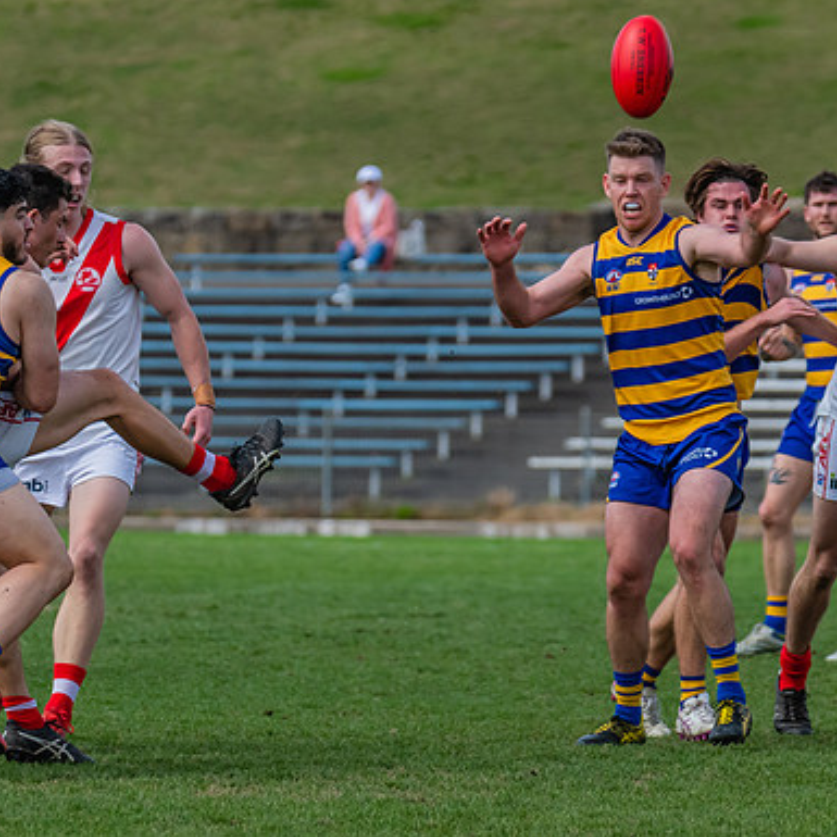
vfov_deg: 3.7
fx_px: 13104
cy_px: 442
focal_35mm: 479
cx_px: 14
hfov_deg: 3.7
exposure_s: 1/1600
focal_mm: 250
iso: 800
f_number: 6.3
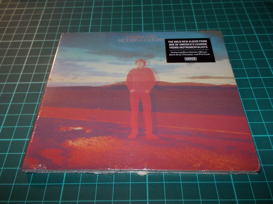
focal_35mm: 29
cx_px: 136
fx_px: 229
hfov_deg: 61.7
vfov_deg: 48.2
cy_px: 102
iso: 200
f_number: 3.3
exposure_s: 1/30
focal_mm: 4.1
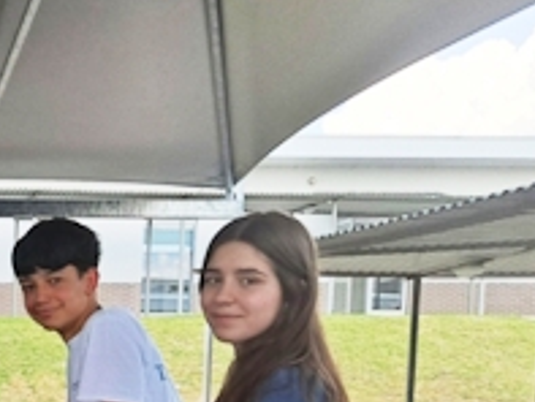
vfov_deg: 19.6
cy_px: 475
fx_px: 1098
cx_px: -141
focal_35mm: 71
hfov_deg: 24.3
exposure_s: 1/231
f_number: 2
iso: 32
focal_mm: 4.6
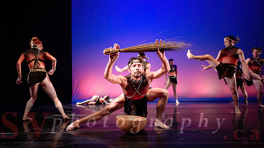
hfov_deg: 67.0
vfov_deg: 40.8
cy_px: 89
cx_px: 115
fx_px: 198
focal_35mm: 28
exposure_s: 1/500
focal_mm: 24
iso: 1000
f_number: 1.4
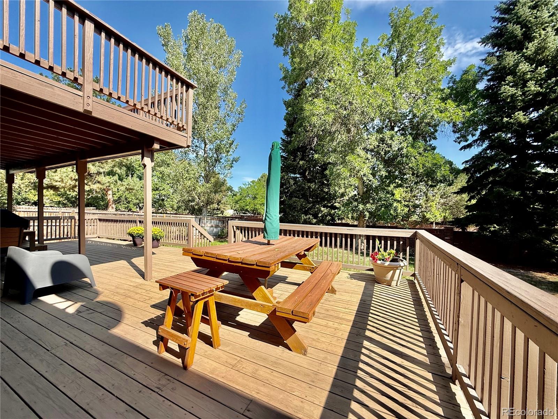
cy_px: 210
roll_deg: -1.1
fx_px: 226
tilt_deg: +0.9
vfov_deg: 85.7
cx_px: 279
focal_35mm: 14
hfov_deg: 102.1
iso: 50
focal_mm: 2.22
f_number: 2.2
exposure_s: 1/841
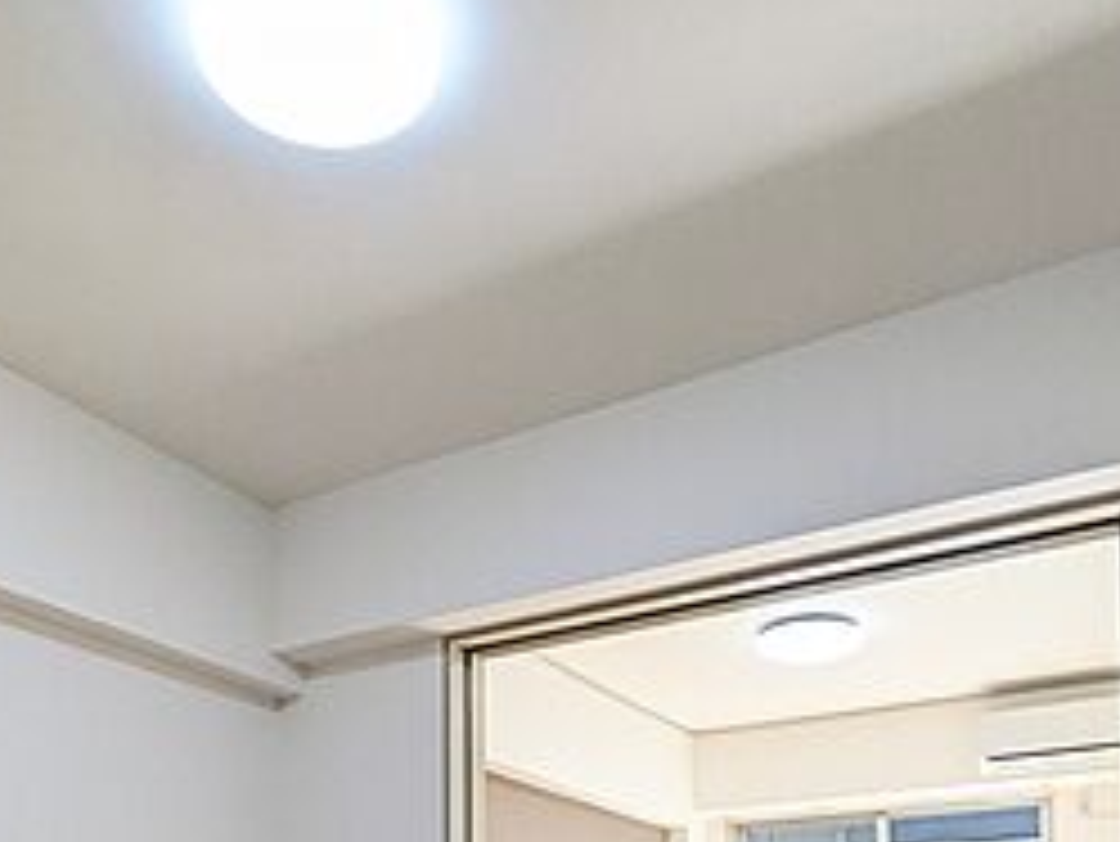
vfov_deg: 33.6
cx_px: 511
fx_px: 1165
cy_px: 964
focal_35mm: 36
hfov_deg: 51.3
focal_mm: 1.83
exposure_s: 1/120
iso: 84
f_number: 2.2
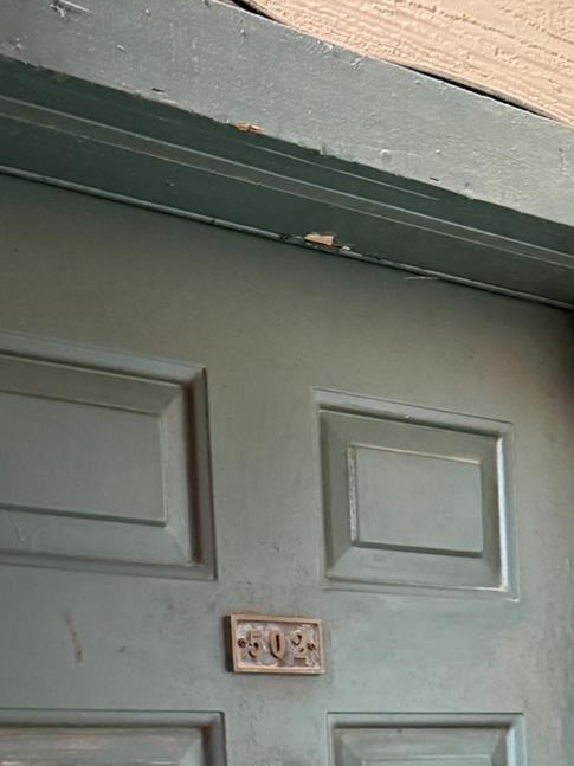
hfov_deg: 25.6
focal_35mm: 57
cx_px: 227
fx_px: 1261
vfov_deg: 29.8
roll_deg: +3.2
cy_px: 877
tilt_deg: -0.8
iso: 400
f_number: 1.78
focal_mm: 6.76
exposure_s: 1/60
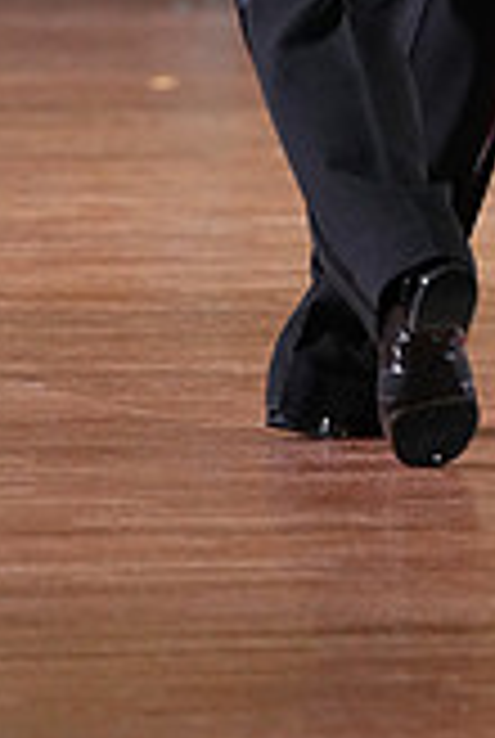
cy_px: -540
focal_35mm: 589
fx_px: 12096
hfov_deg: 2.3
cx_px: 763
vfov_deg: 3.5
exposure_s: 1/400
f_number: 4.5
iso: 6400
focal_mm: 167
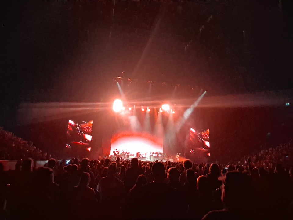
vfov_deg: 53.1
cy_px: 110
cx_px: 146
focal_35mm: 26
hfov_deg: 67.3
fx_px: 220
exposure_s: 1/20
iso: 2000
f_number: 1.8
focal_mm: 3.98
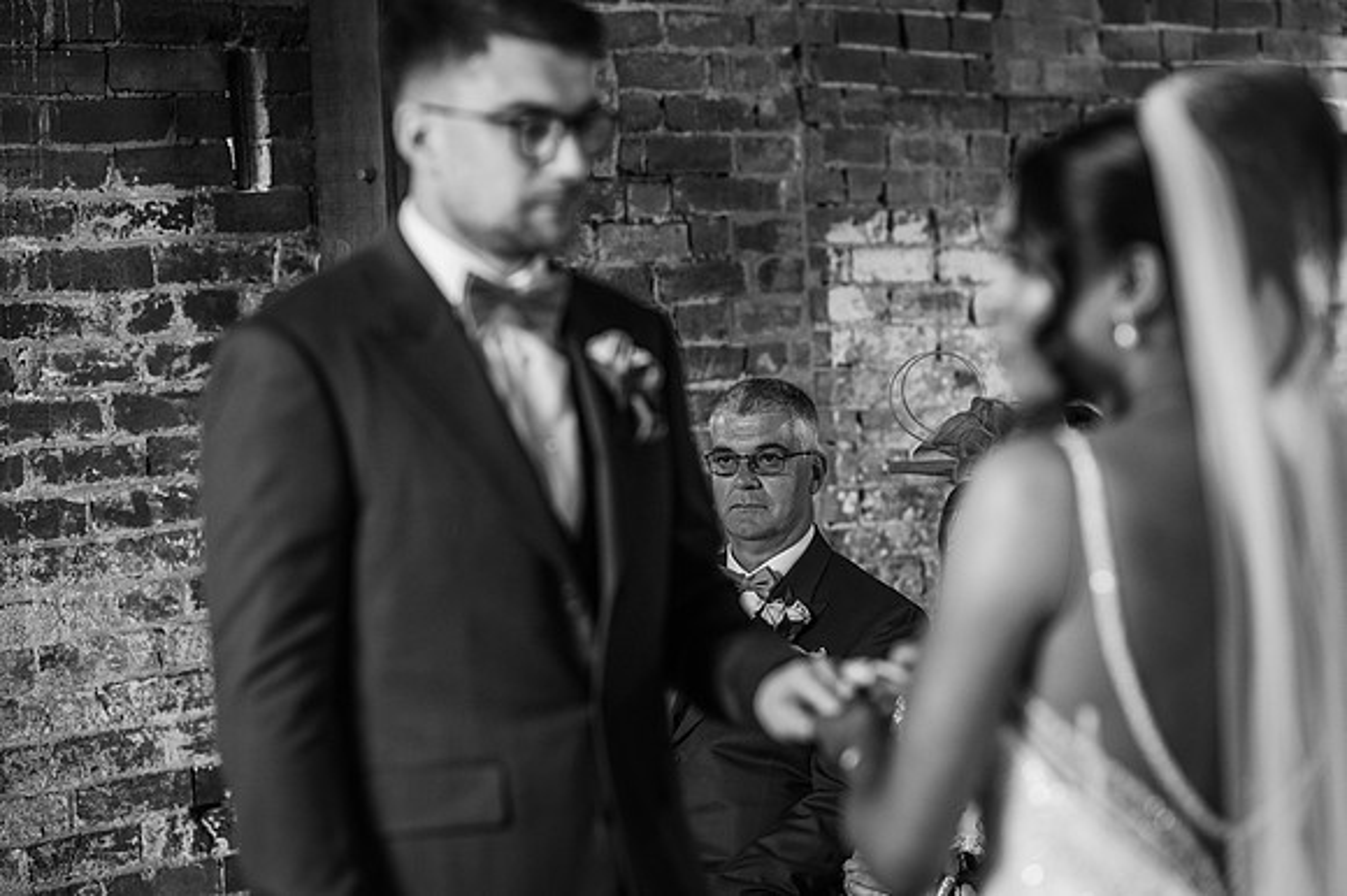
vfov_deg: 16.1
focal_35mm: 85
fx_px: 3178
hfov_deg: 23.9
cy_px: 448
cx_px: 674
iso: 1400
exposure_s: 1/200
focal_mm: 85
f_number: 2.5
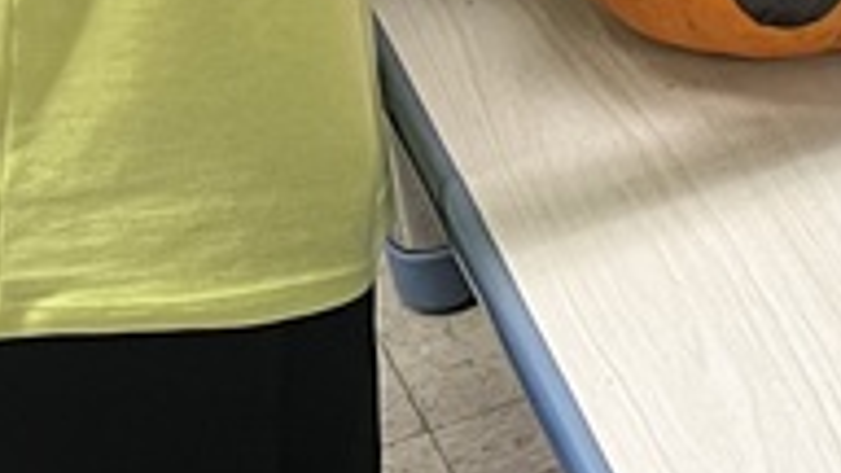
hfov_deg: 13.1
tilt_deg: -29.5
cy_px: -210
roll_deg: +1.1
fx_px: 3367
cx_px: 1428
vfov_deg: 7.9
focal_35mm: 151
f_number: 1.5
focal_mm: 5.7
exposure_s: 1/60
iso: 125
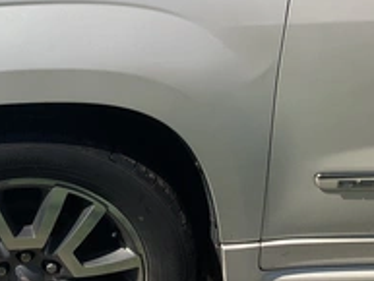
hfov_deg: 29.7
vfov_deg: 24.1
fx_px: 649
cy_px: 64
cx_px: -10
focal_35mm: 60
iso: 25
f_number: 1.8
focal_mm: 3
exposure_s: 1/5263
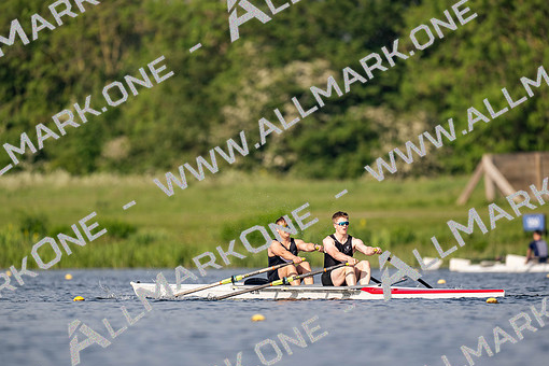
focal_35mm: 682
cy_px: 200
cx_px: 286
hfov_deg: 3.0
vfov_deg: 2.0
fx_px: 10400
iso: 250
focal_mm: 600
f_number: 4
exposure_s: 1/2500
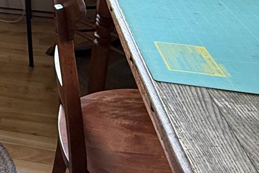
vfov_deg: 19.1
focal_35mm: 66
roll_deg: +1.0
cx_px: -107
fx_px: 475
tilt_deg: -16.9
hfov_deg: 24.9
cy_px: -49
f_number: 2.2
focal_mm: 2.22
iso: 320
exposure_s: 1/61
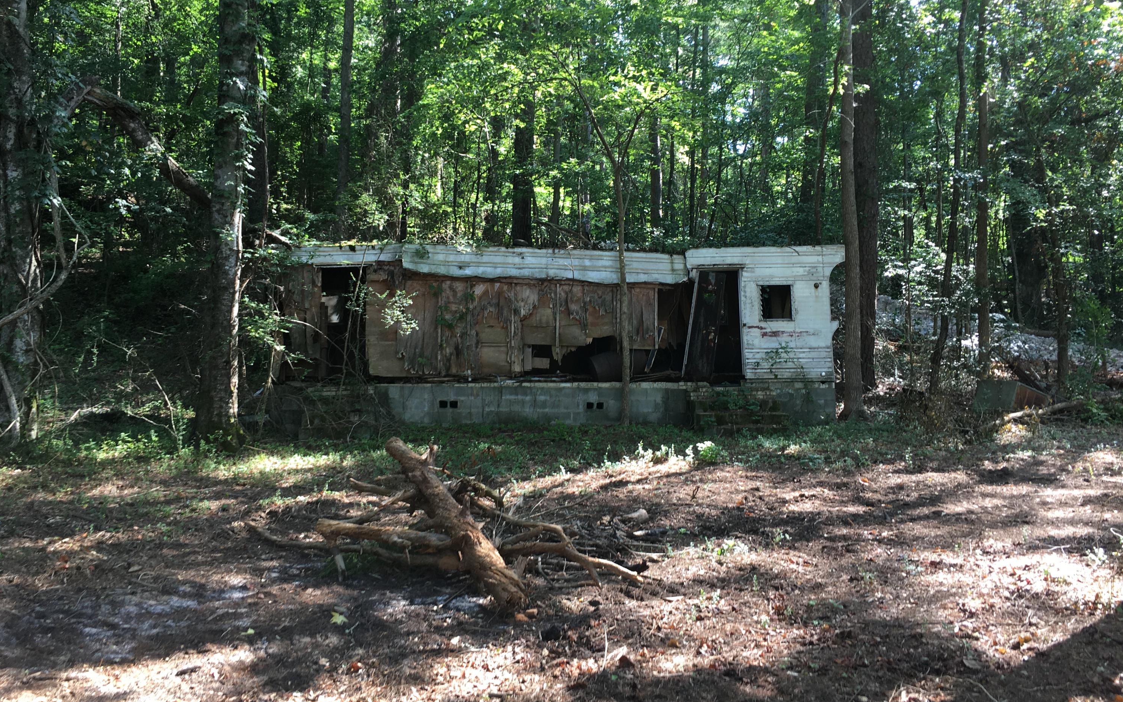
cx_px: 558
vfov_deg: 40.6
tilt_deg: +7.2
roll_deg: -0.5
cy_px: 322
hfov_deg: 61.2
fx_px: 949
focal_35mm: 31
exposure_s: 1/60
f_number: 2.2
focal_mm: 4.15
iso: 25
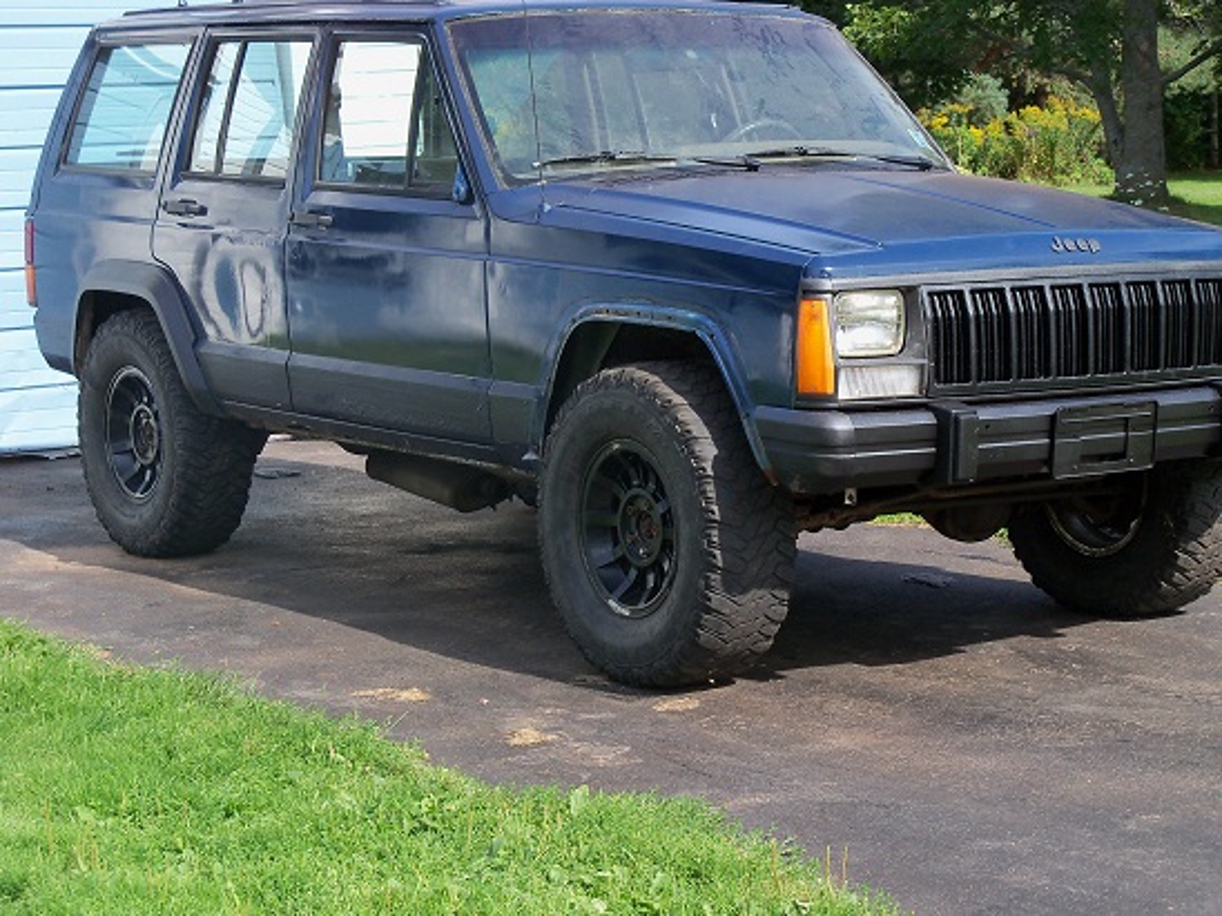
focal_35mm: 80
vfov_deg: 18.4
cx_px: 611
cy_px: 458
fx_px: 2824
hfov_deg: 24.4
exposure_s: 1/250
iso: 80
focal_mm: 14.2
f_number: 4.1
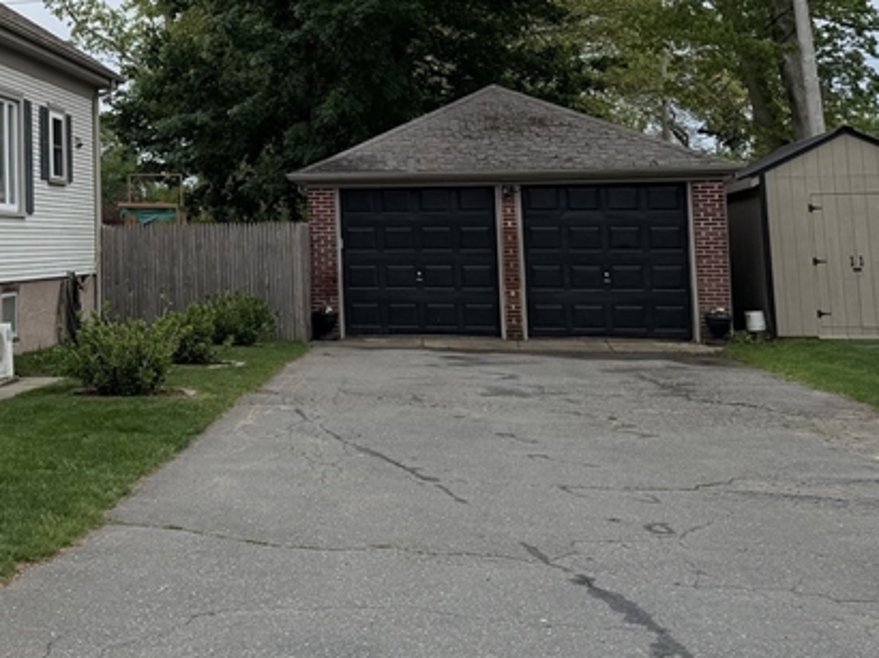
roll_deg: +0.8
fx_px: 1523
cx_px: -24
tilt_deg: +7.2
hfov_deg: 29.8
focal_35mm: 60
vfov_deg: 23.7
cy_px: 51
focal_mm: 6.76
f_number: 1.78
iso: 80
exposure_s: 1/3279
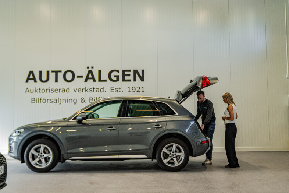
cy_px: 86
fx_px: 345
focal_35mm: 43
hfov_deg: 45.4
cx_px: 140
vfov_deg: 31.2
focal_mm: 33
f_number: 3.2
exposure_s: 1/400
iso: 2000
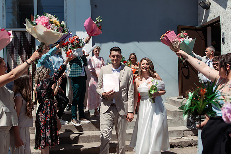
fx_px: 225
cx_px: 116
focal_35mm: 35
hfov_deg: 54.4
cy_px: 77
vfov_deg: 37.9
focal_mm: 35
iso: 125
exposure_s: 1/2000
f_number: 3.5
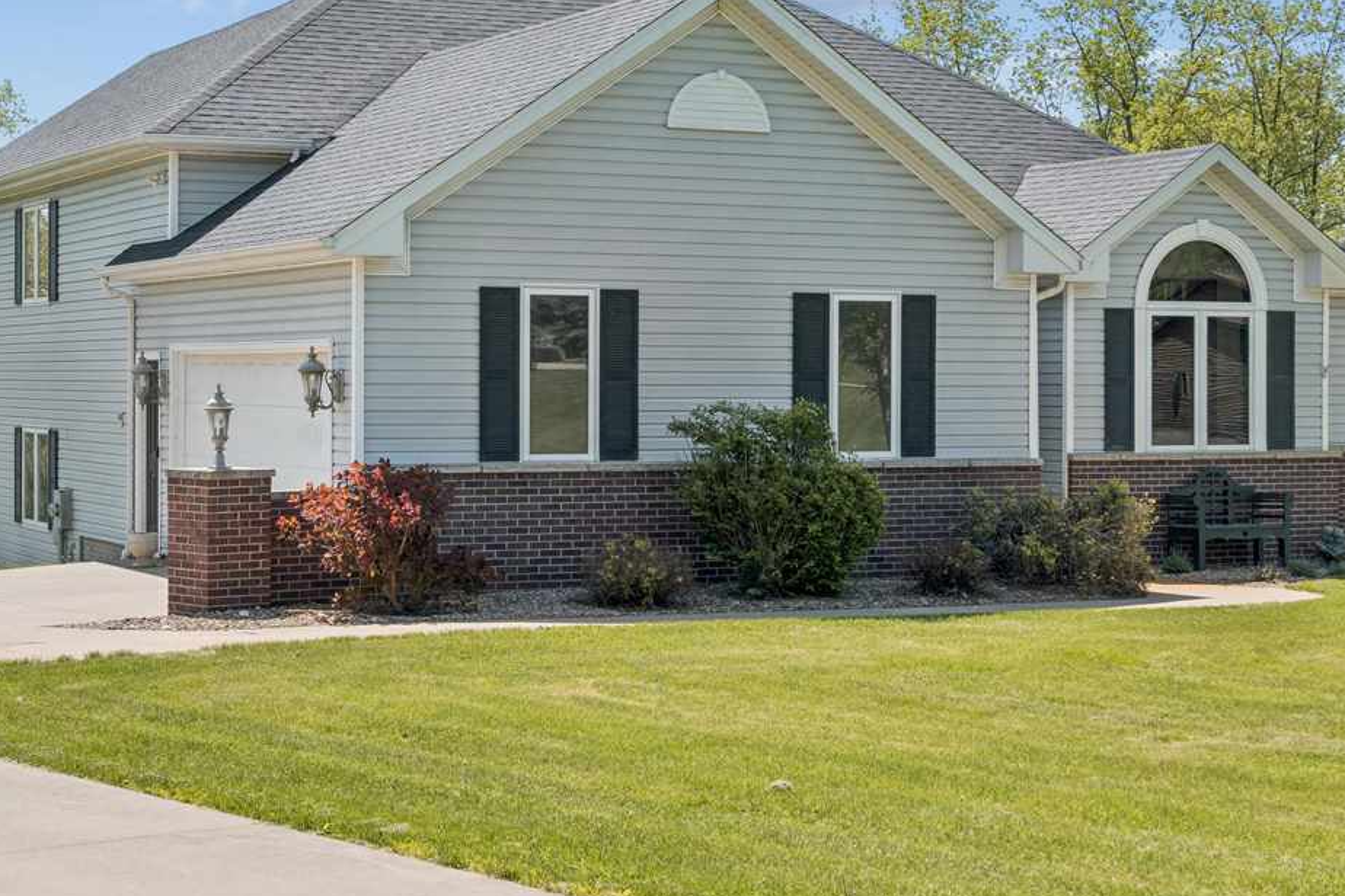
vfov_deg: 18.9
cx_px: 670
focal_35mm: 72
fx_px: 2690
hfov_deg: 28.1
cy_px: 315
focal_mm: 35
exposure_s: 1/640
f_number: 9
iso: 400
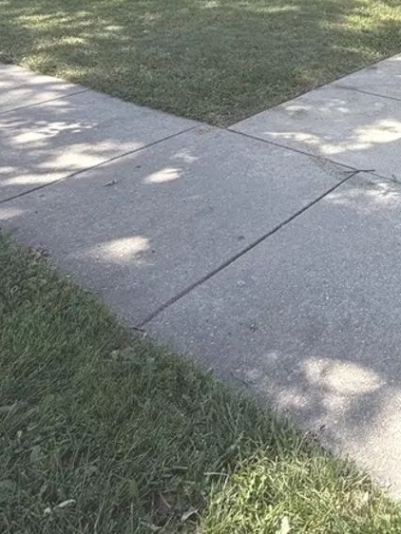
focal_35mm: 34
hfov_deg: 36.1
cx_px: 431
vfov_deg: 46.4
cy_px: 16
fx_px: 525
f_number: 2.2
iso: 32
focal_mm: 2.22
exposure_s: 1/770
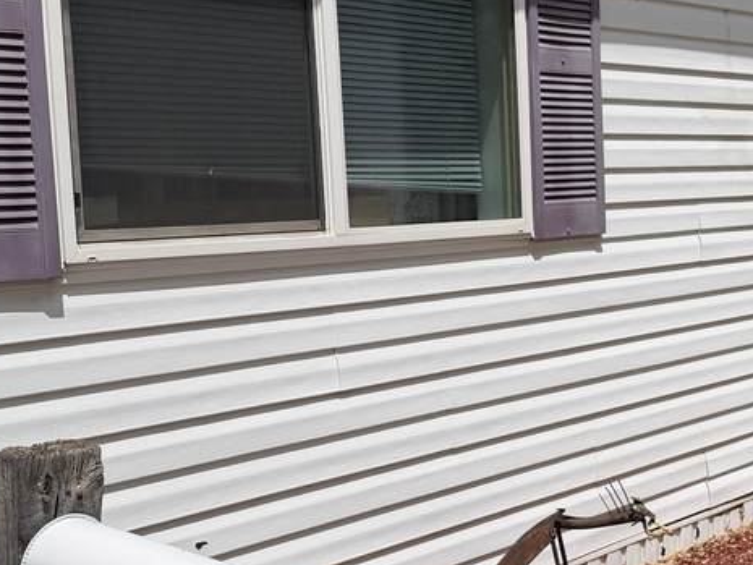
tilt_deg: -5.7
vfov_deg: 22.2
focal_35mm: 66
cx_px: 601
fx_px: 1436
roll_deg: +1.3
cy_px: 321
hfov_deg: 28.8
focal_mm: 6.76
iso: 100
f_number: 1.78
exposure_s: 1/22727
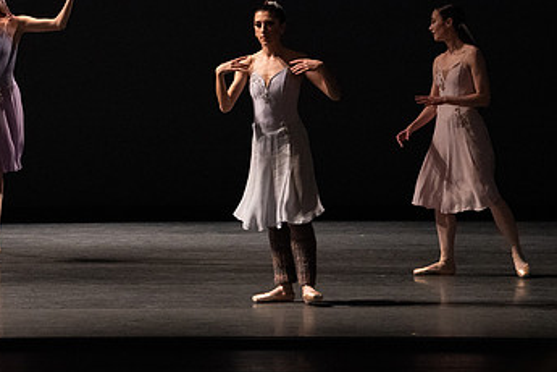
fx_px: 4131
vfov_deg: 5.1
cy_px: 66
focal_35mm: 267
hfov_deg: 7.7
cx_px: 108
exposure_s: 1/400
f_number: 5.6
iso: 12800
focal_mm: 159
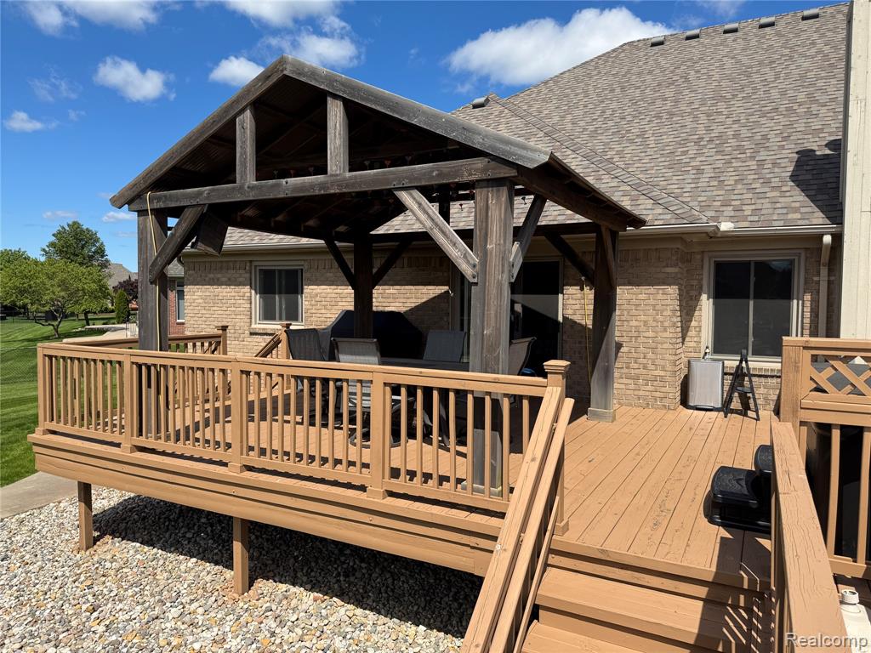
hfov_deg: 71.6
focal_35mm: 24
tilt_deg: -3.3
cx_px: 436
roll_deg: -1.1
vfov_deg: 56.8
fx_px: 604
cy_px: 326
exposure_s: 1/4608
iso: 80
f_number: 1.78
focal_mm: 6.76
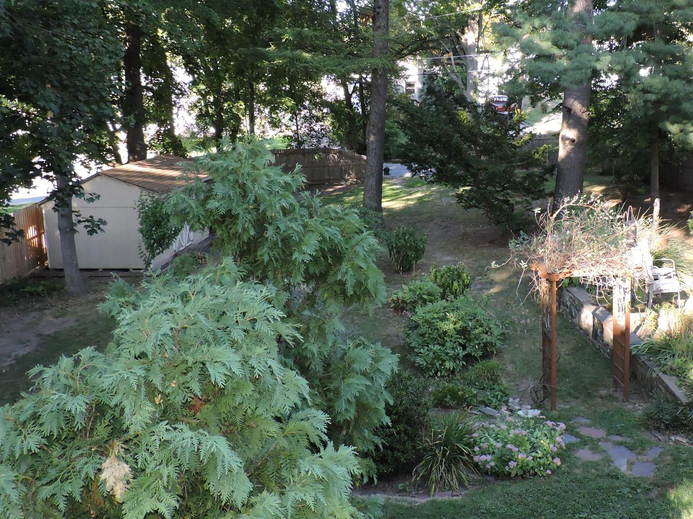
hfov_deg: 46.1
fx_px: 801
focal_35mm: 40
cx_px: 458
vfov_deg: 35.9
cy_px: 216
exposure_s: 1/500
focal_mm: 5
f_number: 3.1
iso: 800
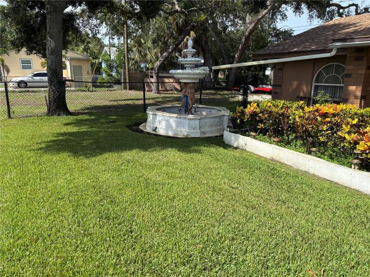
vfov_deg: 53.1
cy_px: 138
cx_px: 185
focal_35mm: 26
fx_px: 278
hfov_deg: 67.3
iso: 50
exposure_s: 1/1783
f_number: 1.6
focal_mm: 5.96
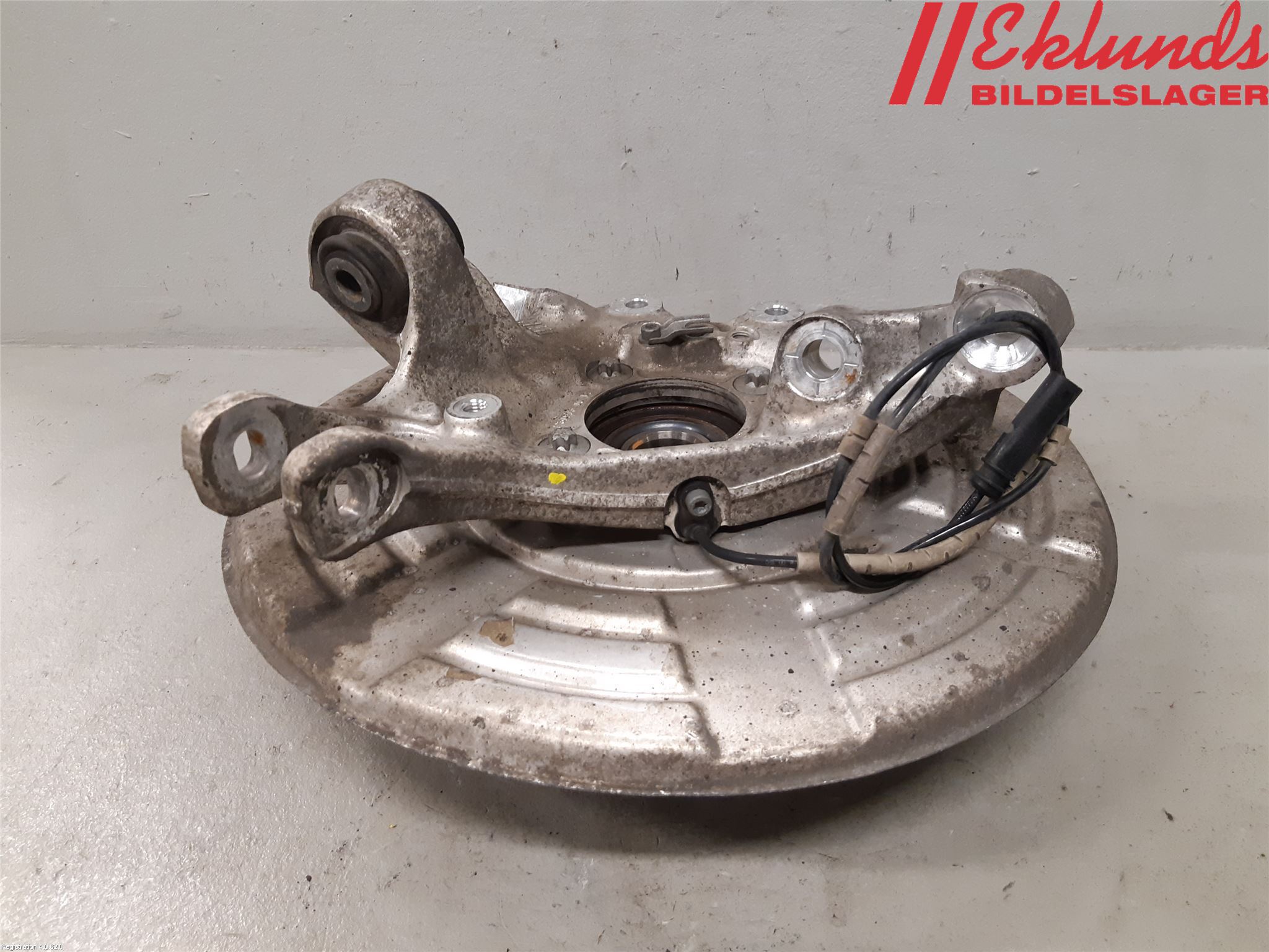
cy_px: 476
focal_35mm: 26
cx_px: 634
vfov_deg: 53.1
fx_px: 953
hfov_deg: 67.3
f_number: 1.7
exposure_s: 1/50
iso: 160
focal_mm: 3.93
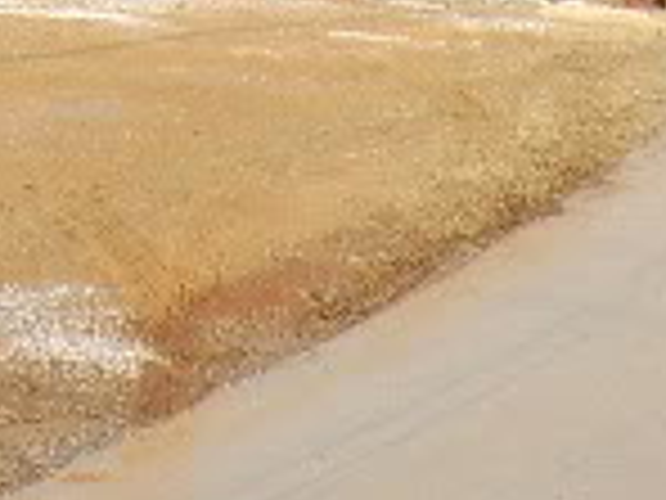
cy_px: 806
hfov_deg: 14.0
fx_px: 2578
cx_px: 914
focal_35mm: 134
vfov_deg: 10.6
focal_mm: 8.13
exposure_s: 1/162
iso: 71
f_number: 5.6
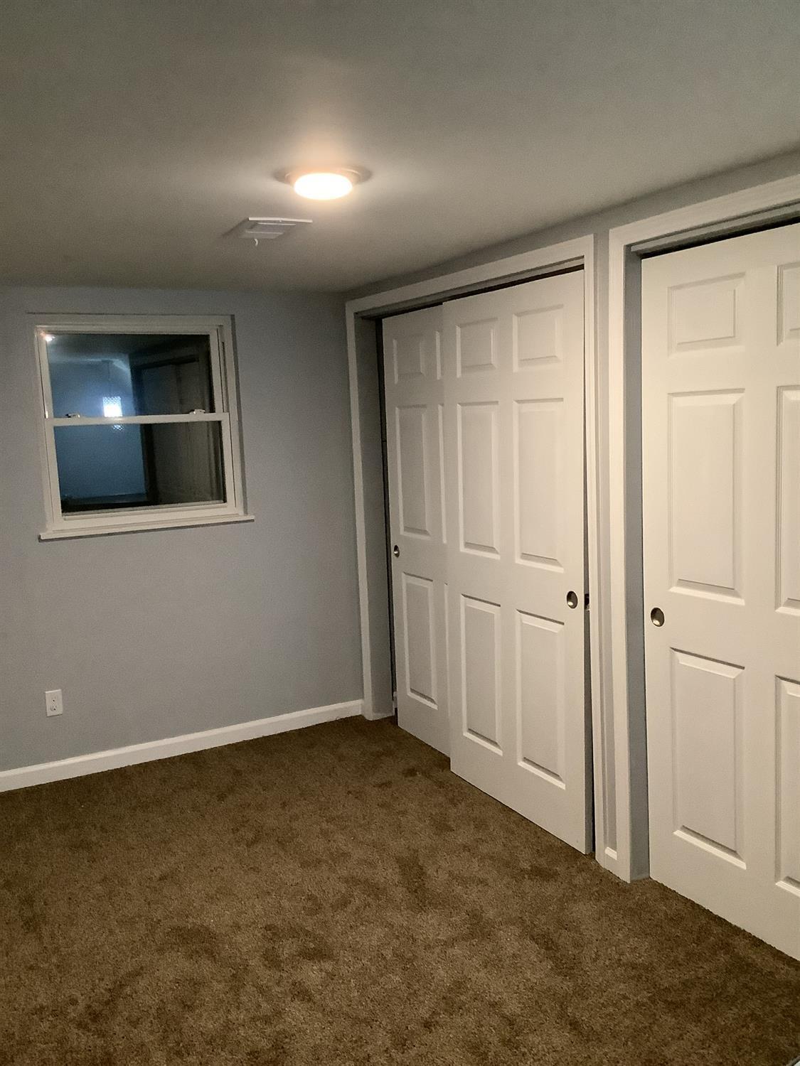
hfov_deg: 45.4
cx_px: 400
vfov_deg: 58.4
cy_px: 533
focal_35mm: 31
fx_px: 955
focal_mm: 3.3
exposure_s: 1/40
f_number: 2.4
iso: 320
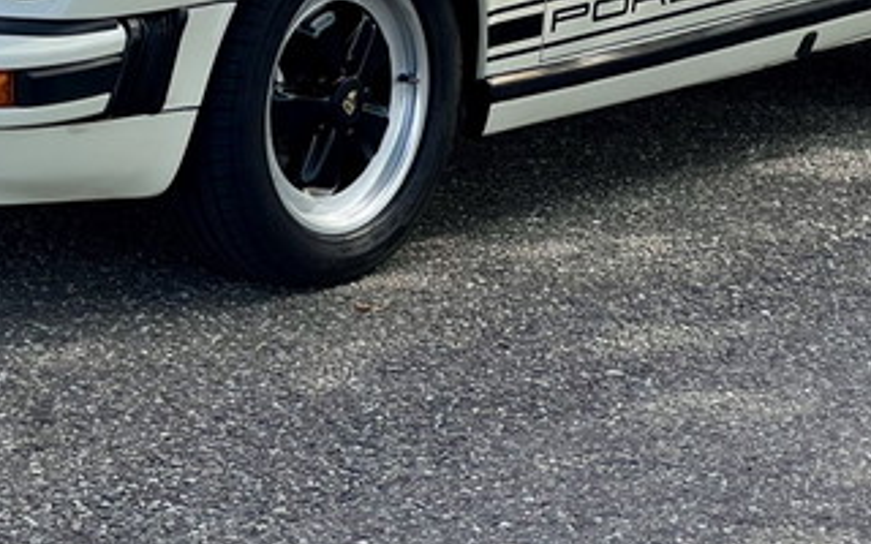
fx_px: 4653
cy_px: -204
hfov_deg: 10.7
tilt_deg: -6.3
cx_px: 289
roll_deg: +1.6
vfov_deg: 6.6
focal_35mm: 196
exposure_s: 1/492
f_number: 2.8
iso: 32
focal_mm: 9
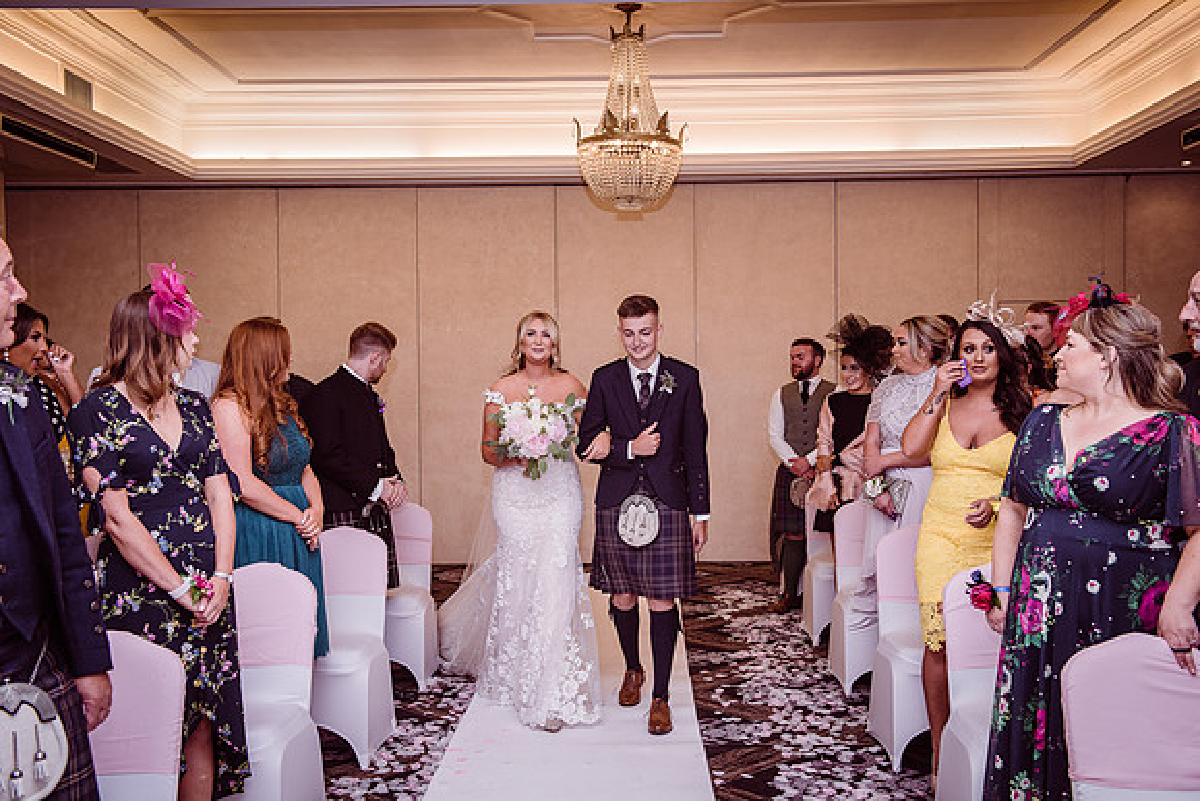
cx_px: 600
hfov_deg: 53.1
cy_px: 400
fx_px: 1200
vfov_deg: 36.9
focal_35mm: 36
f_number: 5.6
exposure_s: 1/100
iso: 400
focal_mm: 36
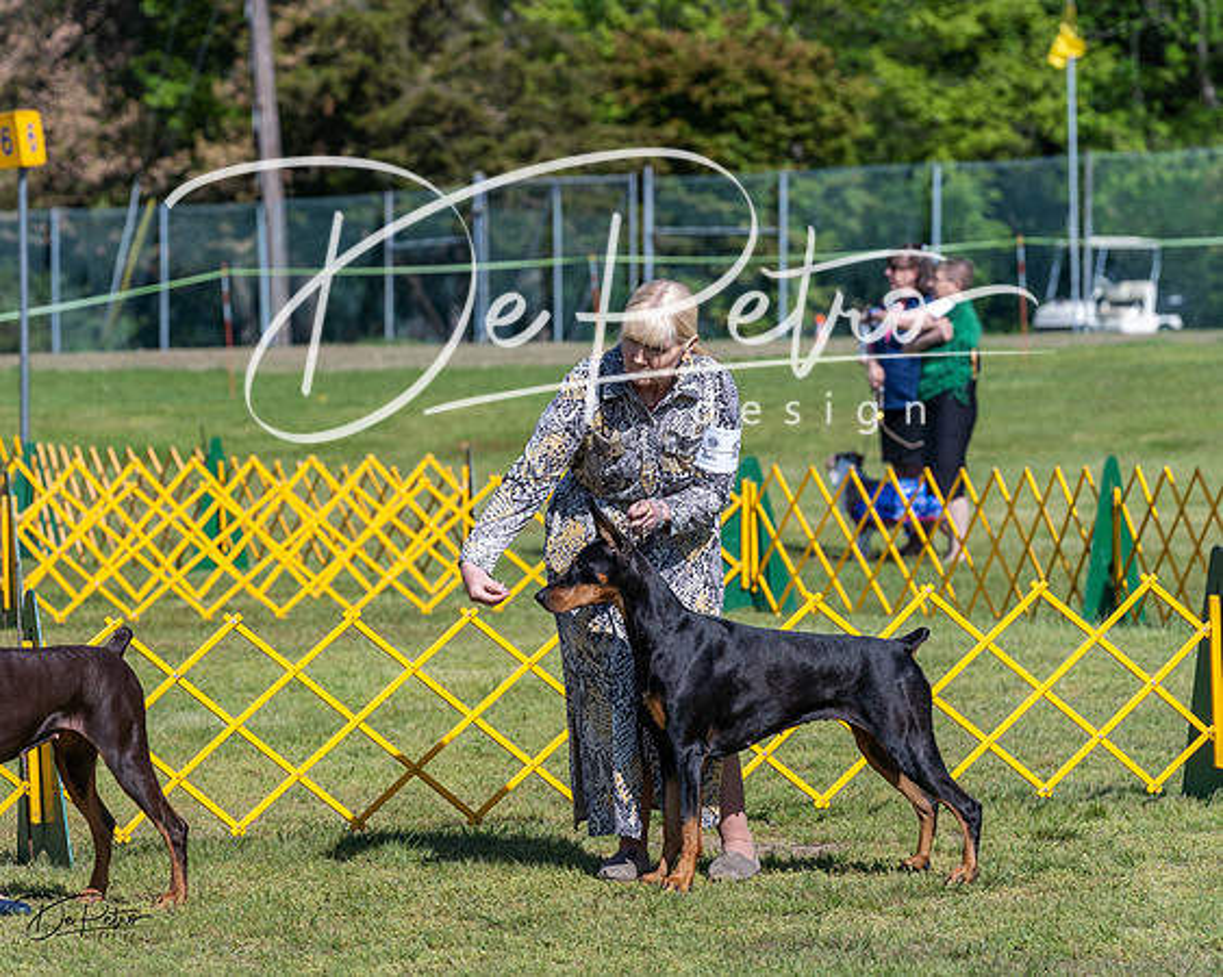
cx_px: 612
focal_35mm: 204
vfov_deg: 7.6
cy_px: 488
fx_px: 7376
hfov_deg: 9.5
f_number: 6.3
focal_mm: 181
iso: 400
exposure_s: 1/2000
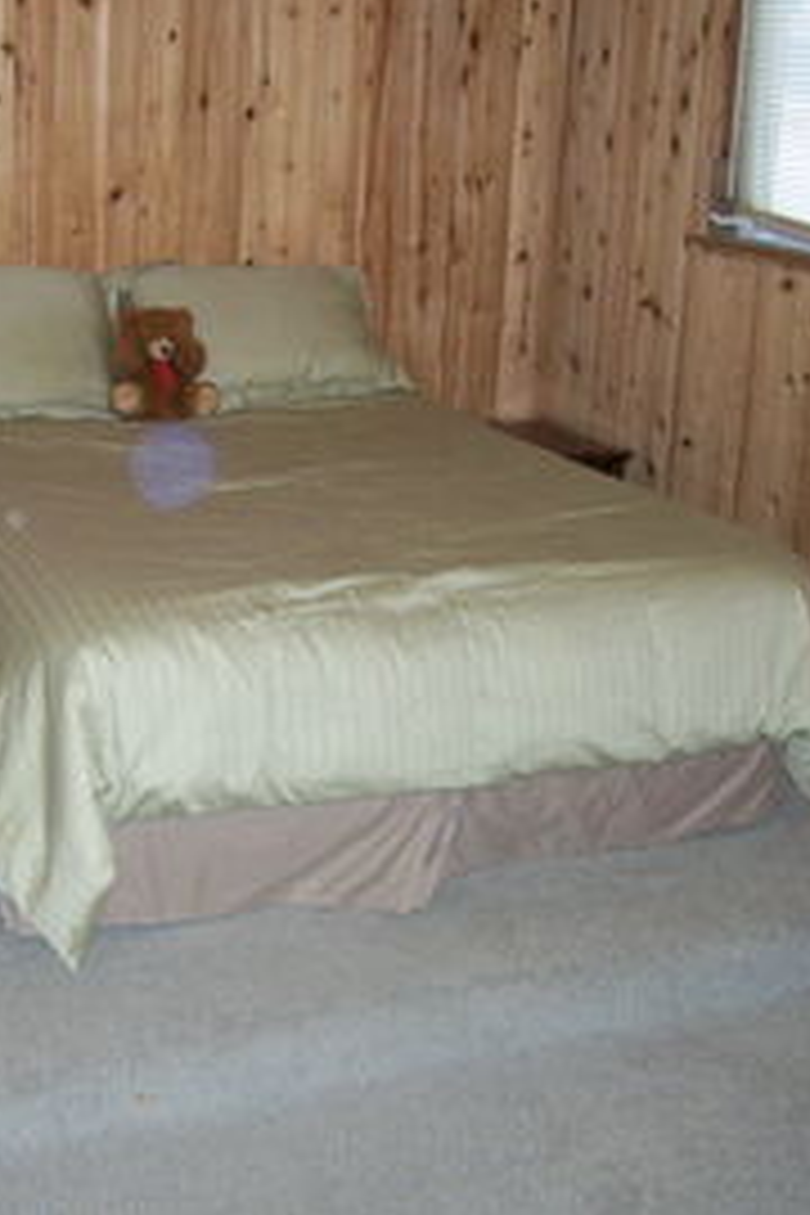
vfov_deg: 38.9
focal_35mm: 51
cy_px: 598
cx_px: 216
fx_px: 1721
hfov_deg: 26.2
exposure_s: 1/60
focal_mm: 6
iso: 200
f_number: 2.7
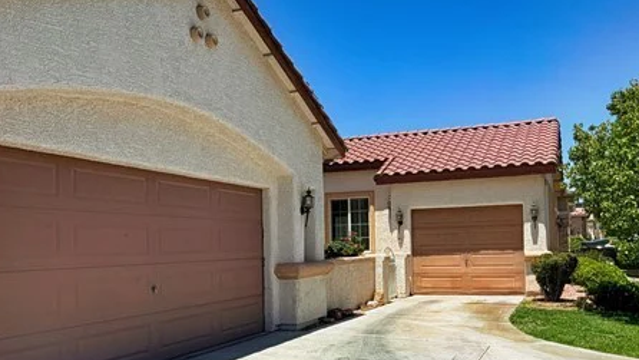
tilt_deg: +3.1
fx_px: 593
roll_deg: +2.1
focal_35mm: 35
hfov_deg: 56.4
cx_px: 361
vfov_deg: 33.6
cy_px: 227
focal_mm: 2.22
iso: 20
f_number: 2.2
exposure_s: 1/1464
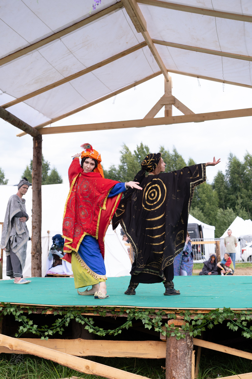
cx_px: 126
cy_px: 190
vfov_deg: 39.6
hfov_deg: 27.0
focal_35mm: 50
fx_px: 525
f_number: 3.6
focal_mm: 33.2
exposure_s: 1/800
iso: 200
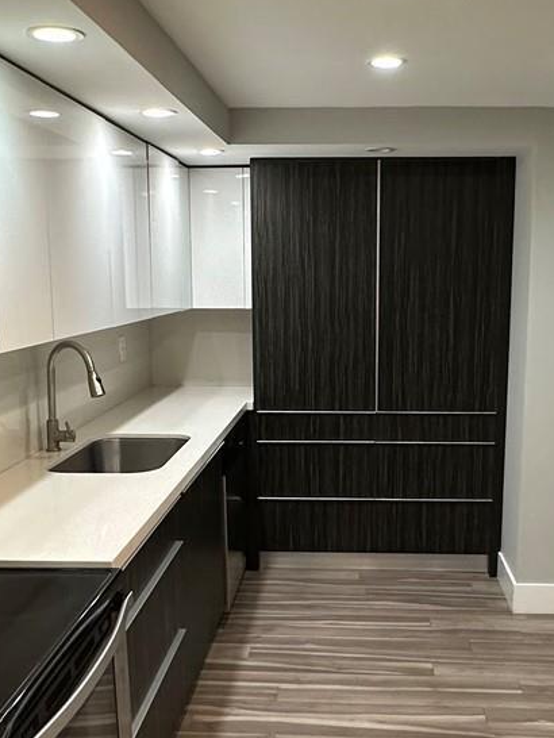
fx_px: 874
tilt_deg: -11.0
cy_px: 427
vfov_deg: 45.6
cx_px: 311
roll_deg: +0.1
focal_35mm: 41
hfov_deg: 35.1
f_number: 2.2
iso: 200
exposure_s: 1/60
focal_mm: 2.22
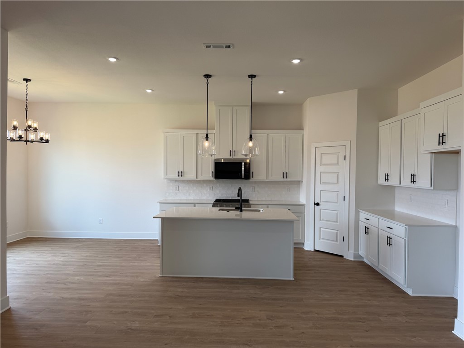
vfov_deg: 56.8
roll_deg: -0.2
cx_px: 232
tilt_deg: -0.8
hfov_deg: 71.6
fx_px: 322
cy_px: 174
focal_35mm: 24
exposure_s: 1/251
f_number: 1.78
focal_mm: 6.76
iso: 64
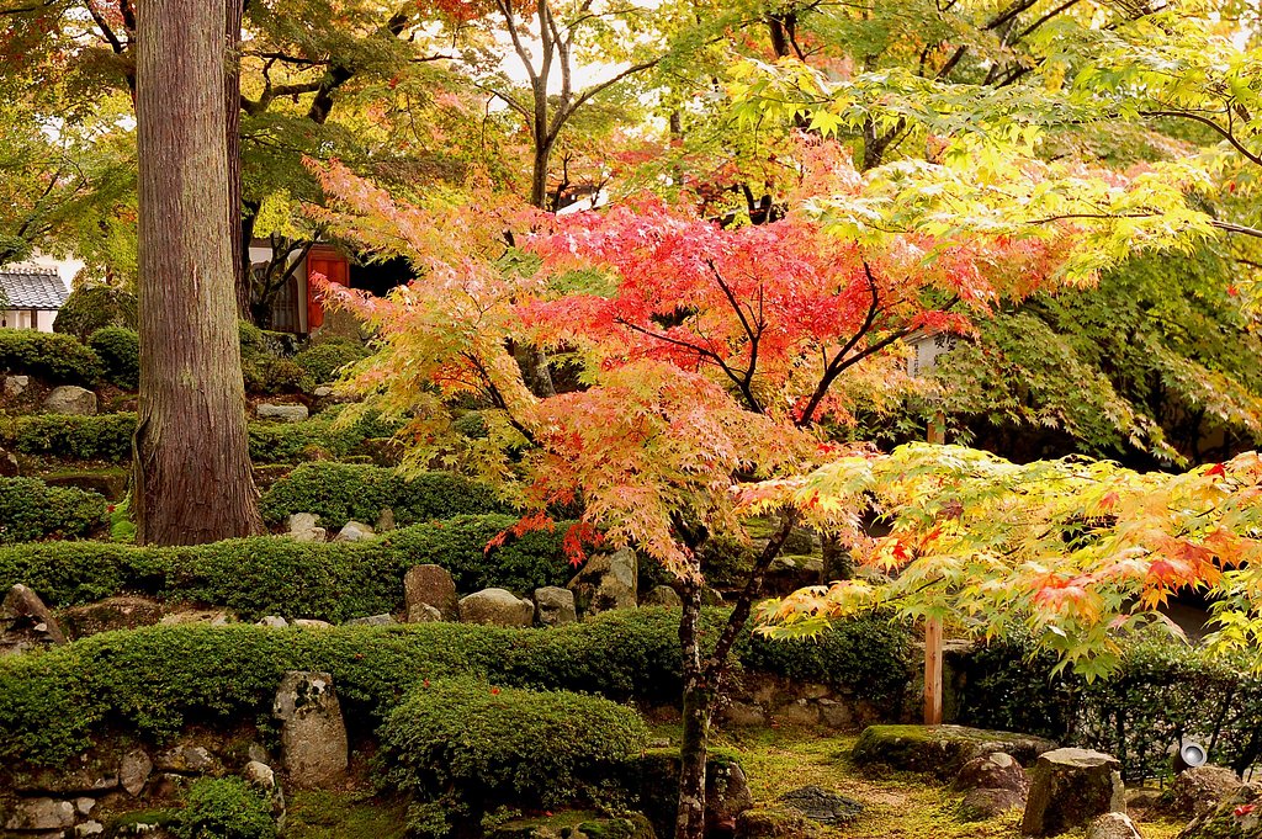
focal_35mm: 57
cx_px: 631
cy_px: 420
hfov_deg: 35.1
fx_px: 1997
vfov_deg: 23.7
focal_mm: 38
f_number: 4.2
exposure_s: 1/60
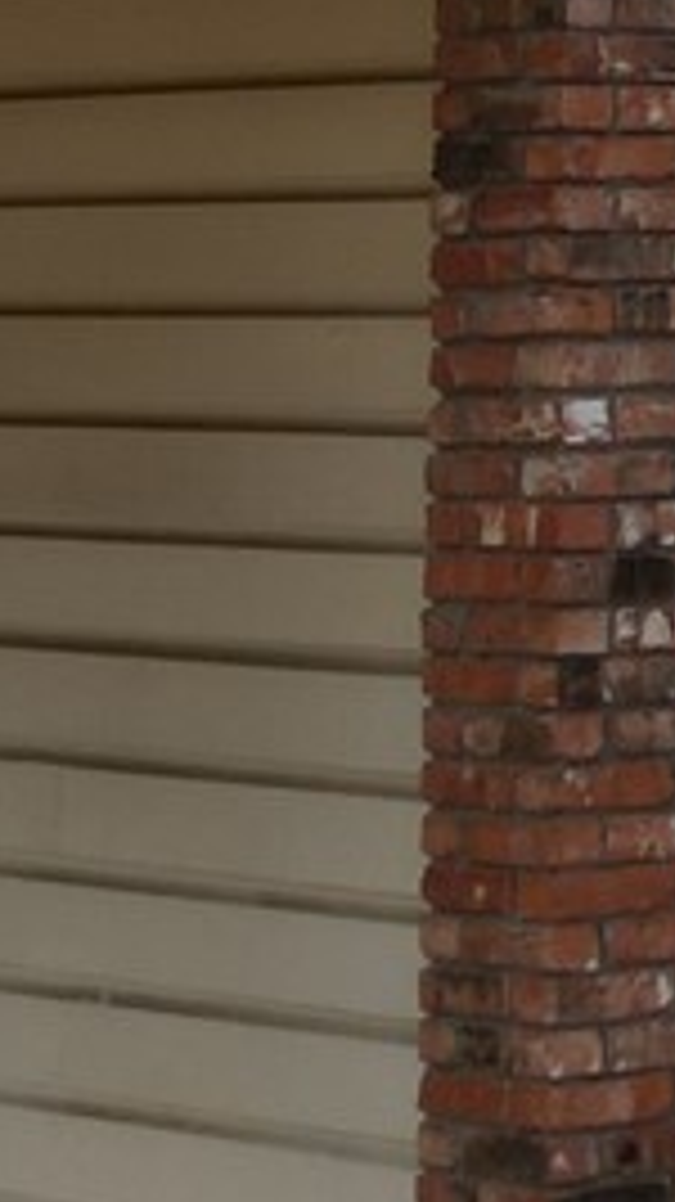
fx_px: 5988
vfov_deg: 11.2
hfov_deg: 6.1
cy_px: -230
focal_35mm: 188
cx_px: 1750
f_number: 1.7
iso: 110
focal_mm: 6.72
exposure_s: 1/1600
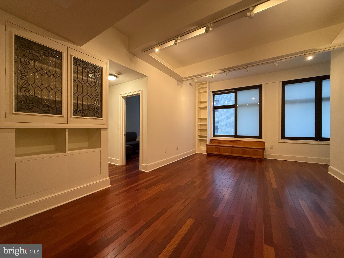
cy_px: 129
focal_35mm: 14
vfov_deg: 85.7
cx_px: 172
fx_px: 139
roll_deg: +0.0
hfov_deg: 102.1
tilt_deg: +0.0
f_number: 2.2
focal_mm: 2.22
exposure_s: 1/120
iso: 320
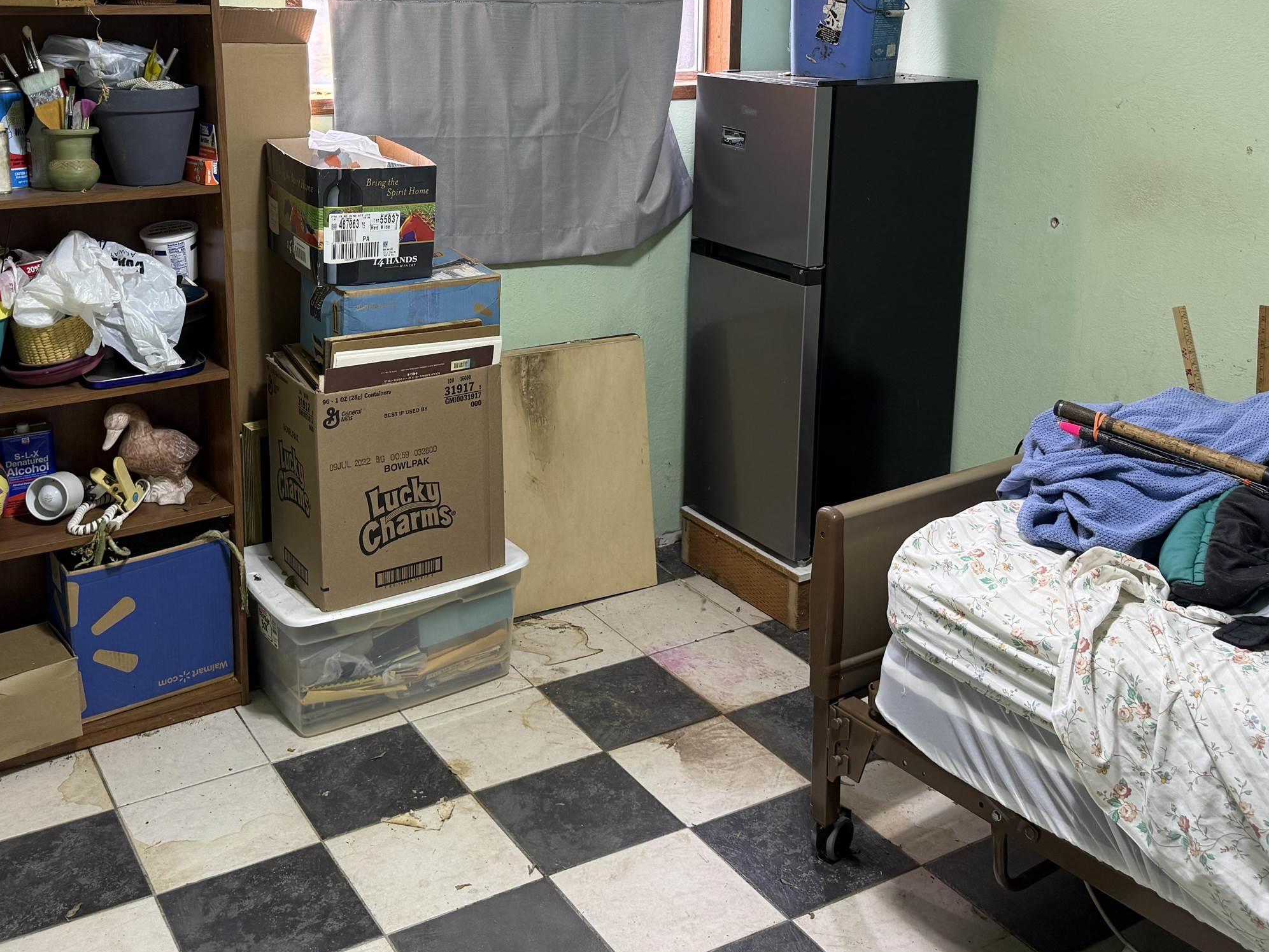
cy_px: 267
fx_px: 1356
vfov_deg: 37.9
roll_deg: -0.2
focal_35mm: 37
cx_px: 591
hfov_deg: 50.1
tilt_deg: -11.2
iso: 160
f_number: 1.78
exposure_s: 1/60
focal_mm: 6.76
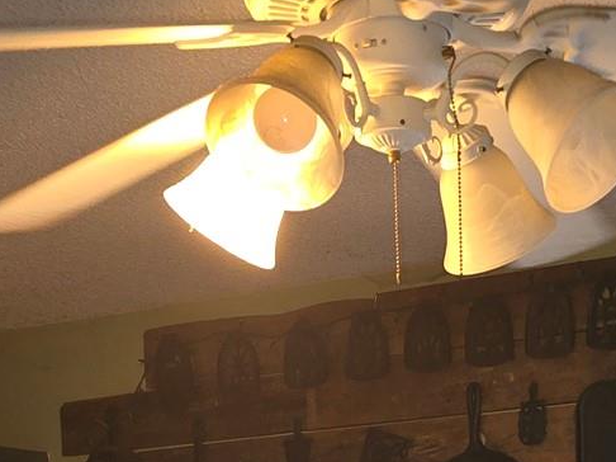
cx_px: 422
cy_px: 800
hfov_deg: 20.2
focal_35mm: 97
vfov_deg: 13.8
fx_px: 1725
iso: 125
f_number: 1.7
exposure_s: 1/40
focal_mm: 6.3
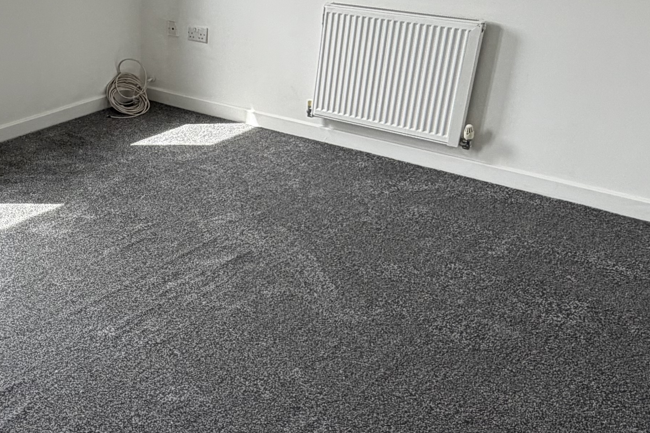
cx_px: 87
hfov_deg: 40.1
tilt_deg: -25.7
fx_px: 830
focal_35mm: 46
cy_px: 255
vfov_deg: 29.2
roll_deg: +1.7
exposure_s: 1/121
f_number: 2.2
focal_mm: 2.22
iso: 80
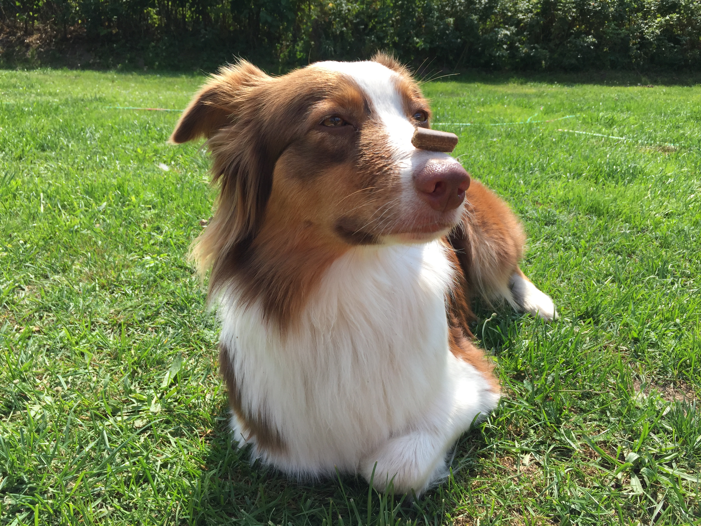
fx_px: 587
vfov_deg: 48.2
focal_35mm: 29
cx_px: 350
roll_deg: -3.3
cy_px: 263
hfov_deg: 61.7
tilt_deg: -20.1
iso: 32
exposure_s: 1/1130
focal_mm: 4.15
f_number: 2.2
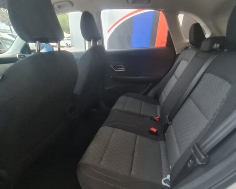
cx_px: 130
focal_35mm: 19
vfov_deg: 70.5
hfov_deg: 83.0
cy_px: 107
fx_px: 133
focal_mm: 2.2
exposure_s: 1/25
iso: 800
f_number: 2.2
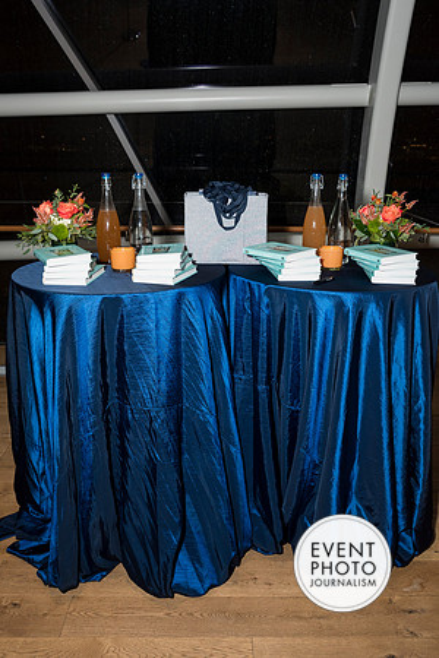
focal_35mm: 32
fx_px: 585
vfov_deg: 58.7
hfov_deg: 41.1
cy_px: 329
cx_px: 220
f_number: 5
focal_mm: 32
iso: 800
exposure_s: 1/125
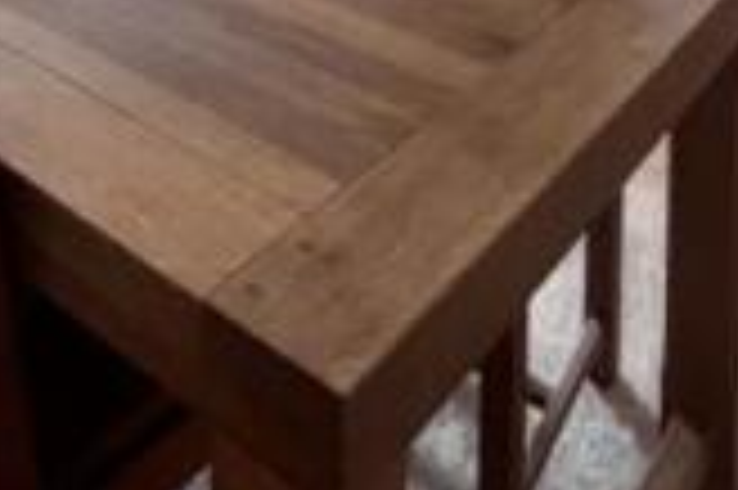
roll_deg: -1.1
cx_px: 266
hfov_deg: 40.8
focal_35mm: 48
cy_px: -461
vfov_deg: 18.9
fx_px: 983
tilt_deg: -1.0
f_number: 1.8
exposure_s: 1/100
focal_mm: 1.57
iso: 50
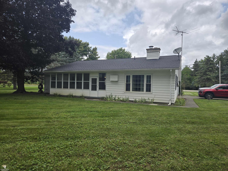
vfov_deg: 58.9
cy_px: 86
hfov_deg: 73.9
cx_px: 114
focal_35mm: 23
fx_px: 151
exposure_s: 1/1129
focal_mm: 5.4
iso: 25
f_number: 1.8
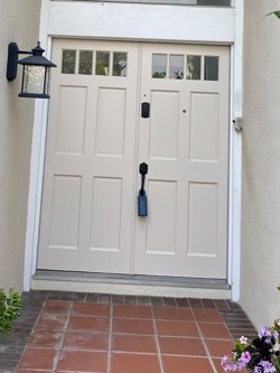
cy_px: 65
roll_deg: -3.1
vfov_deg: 36.6
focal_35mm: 50
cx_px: 113
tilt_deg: +9.7
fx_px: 539
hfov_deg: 29.1
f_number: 1.8
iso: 32
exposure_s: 1/193
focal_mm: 4.25
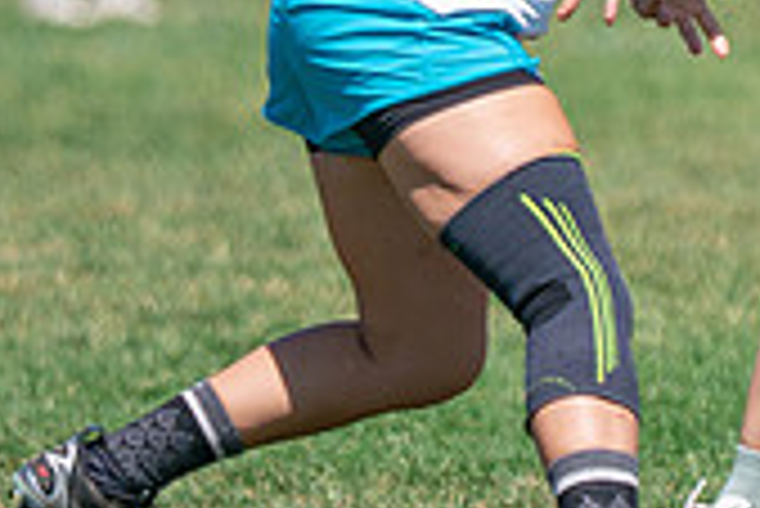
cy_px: -37
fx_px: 18741
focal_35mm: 887
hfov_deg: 2.3
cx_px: 814
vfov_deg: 1.6
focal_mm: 200
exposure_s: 1/4000
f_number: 2.8
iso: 250
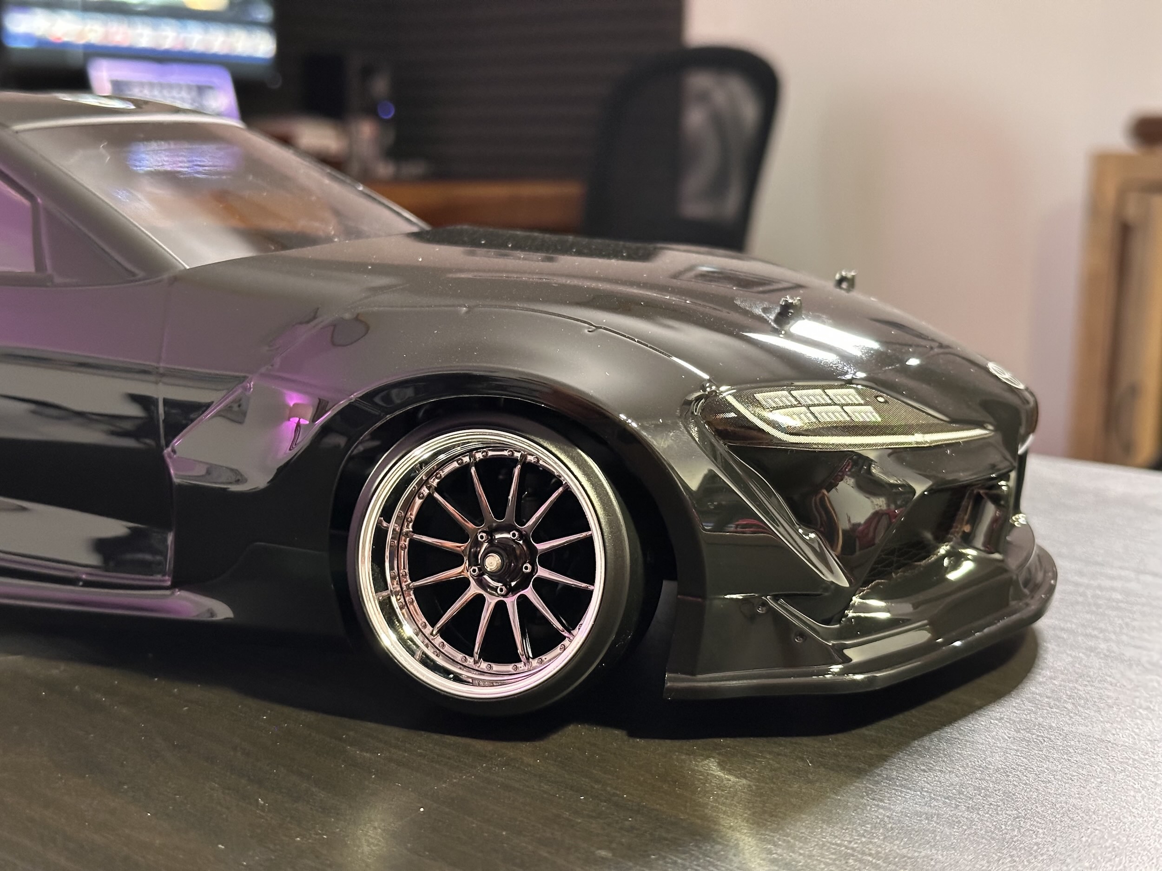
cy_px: 436
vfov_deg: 30.3
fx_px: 1611
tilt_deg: -9.9
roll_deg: -1.3
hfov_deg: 39.7
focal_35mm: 48
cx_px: 581
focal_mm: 6.86
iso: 500
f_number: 1.78
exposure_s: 1/32
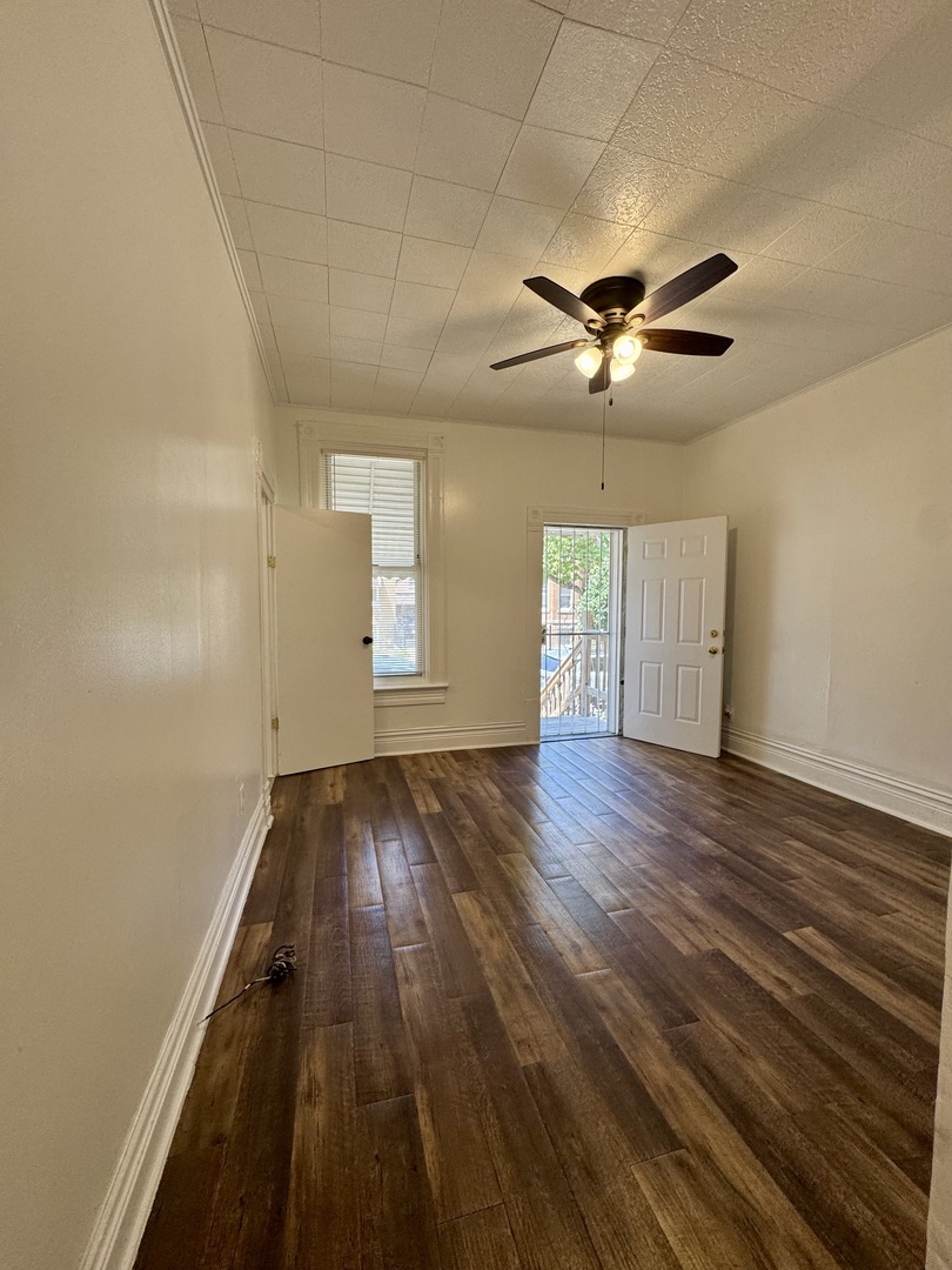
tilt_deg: -3.2
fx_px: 513
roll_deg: +0.0
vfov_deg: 102.1
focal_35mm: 14
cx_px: 476
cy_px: 635
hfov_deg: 85.7
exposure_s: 1/120
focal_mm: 2.22
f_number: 2.2
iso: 160
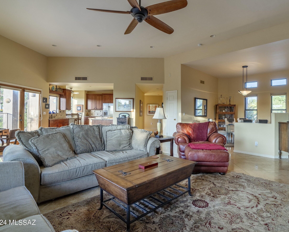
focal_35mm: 19
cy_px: 111
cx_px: 169
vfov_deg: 70.8
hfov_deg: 82.6
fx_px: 162
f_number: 7.1
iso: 200
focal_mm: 16
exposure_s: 1/200
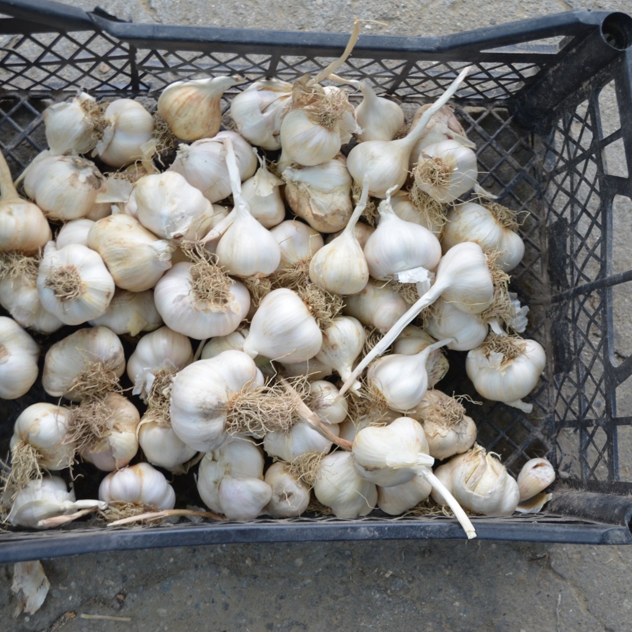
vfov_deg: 31.6
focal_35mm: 54
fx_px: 1115
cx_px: 352
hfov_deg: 31.6
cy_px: 317
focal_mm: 28
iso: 400
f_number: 4.5
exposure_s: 1/60
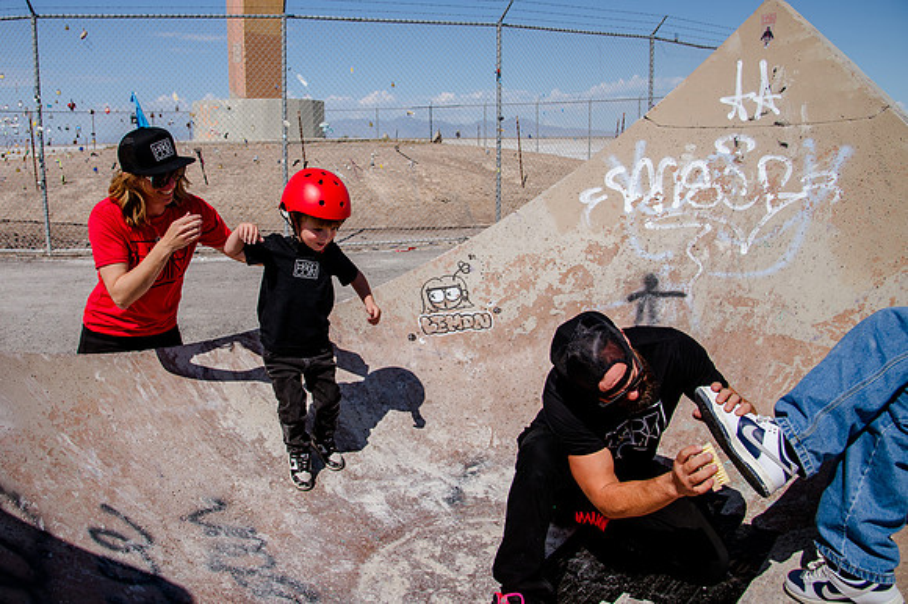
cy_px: 257
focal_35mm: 28
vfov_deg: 45.7
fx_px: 714
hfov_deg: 64.5
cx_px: 380
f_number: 6.3
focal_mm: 24
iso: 160
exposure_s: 1/1250
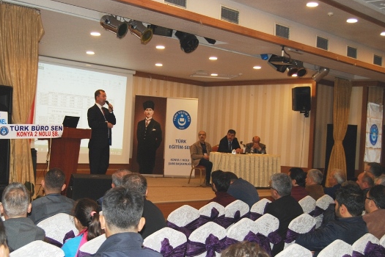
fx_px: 588
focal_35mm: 55
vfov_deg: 24.6
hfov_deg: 36.1
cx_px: 152
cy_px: 149
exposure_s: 1/60
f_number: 4.2
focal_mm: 30
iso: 400
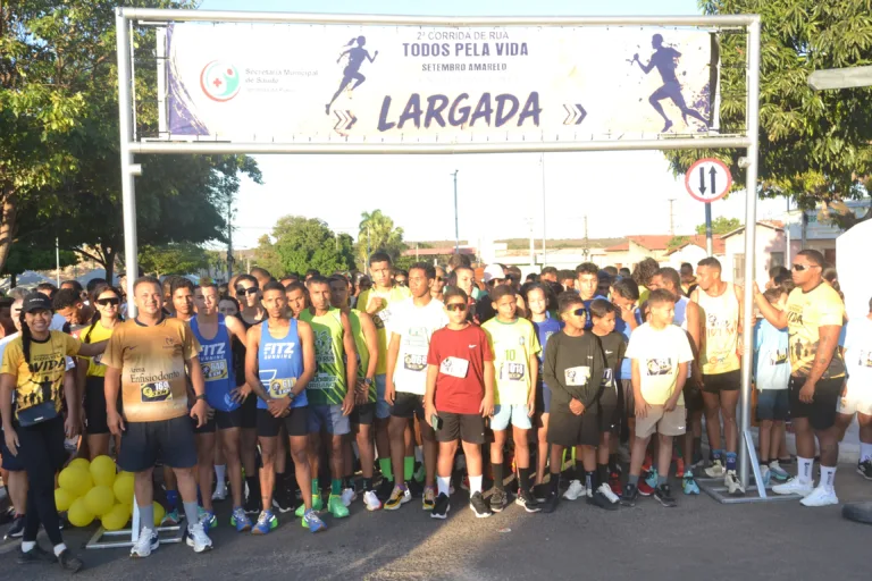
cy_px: 290
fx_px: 908
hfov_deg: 51.3
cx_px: 436
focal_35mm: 38
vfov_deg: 35.5
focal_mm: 25
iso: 100
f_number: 8
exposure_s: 1/80
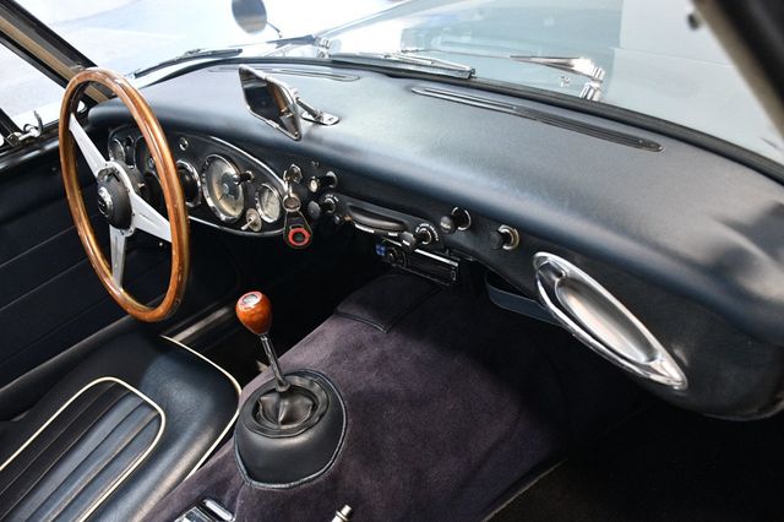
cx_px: 392
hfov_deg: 57.2
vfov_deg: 39.9
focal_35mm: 33
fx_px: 718
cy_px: 261
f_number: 3.5
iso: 3200
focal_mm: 22
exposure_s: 1/80
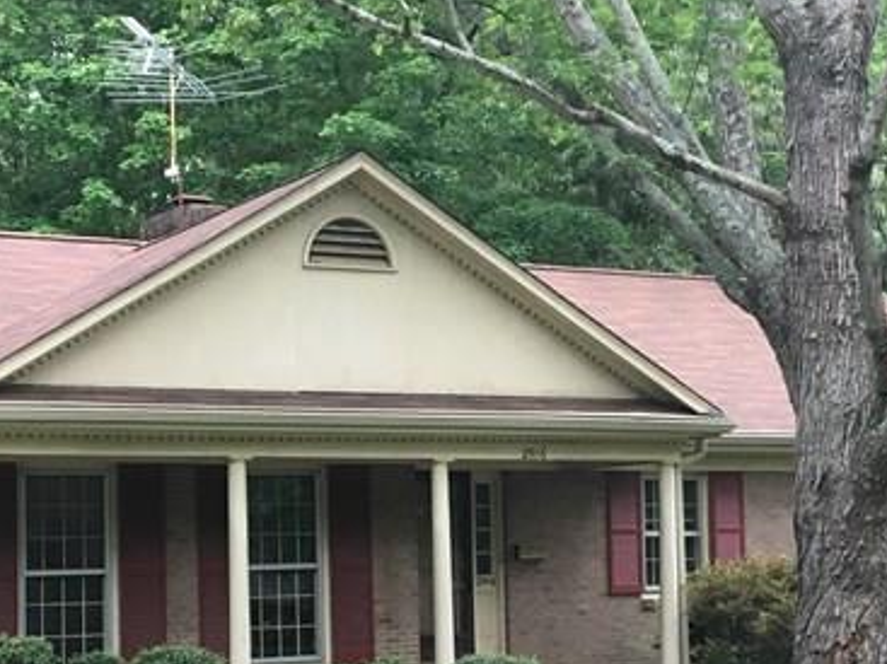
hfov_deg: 24.1
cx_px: 437
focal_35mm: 81
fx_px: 2075
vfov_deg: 18.2
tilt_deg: +3.2
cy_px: 442
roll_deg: +1.4
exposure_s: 1/30
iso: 32
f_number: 2.2
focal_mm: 4.15
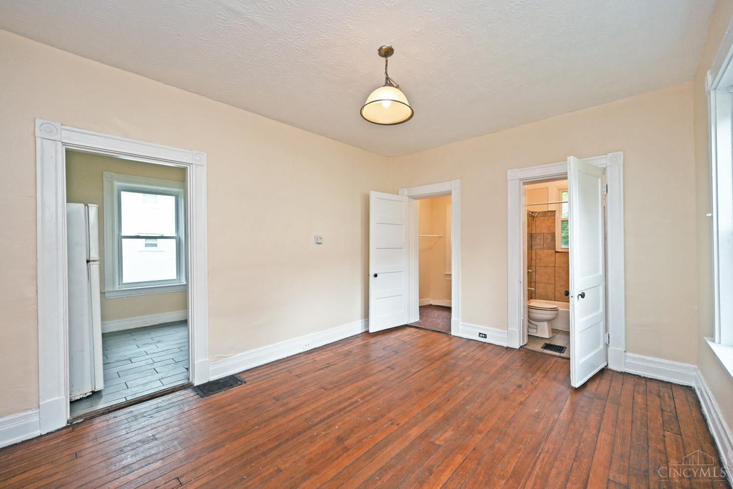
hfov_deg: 104.3
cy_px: 244
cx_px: 366
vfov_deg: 81.2
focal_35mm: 14
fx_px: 285
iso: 200
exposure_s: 1/60
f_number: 4.5
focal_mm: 14
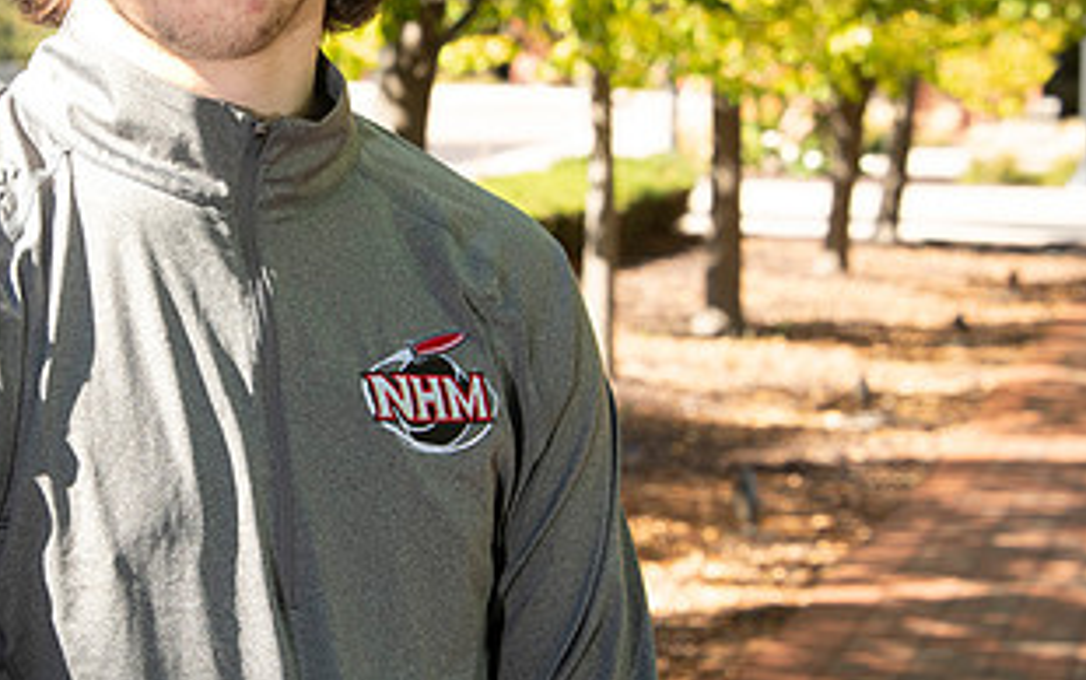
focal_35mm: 162
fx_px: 4796
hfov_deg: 12.9
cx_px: 203
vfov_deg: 8.1
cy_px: 131
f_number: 10
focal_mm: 85
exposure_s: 1/160
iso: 800
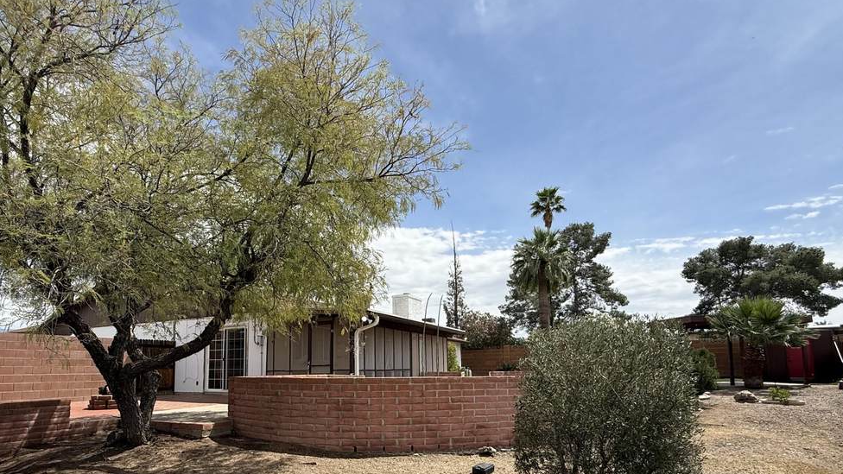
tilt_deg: +5.6
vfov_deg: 54.4
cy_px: 327
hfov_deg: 86.3
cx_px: 372
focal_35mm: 20
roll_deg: +0.5
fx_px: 447
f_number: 2.2
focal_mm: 2.22
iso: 50
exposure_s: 1/2410
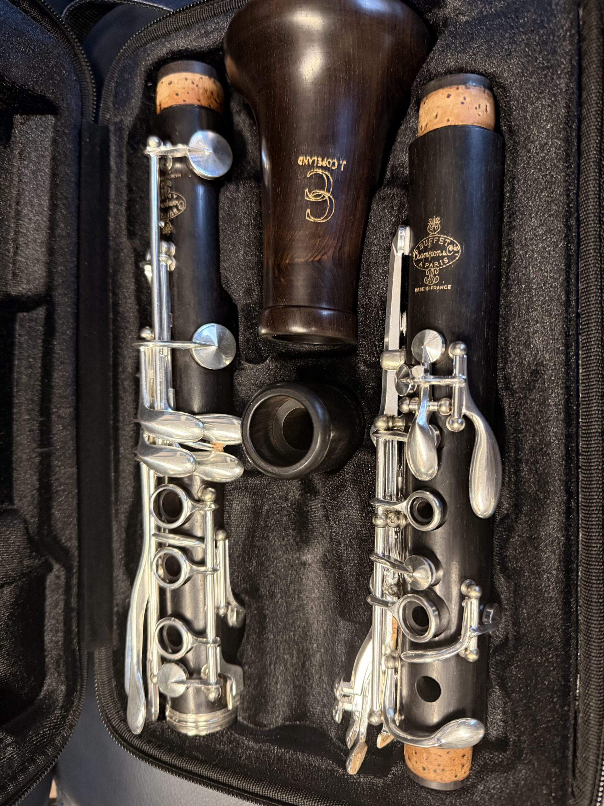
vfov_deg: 71.6
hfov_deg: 56.8
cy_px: 403
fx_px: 558
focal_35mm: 24
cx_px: 302
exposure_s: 1/60
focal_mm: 6.76
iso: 800
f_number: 1.78
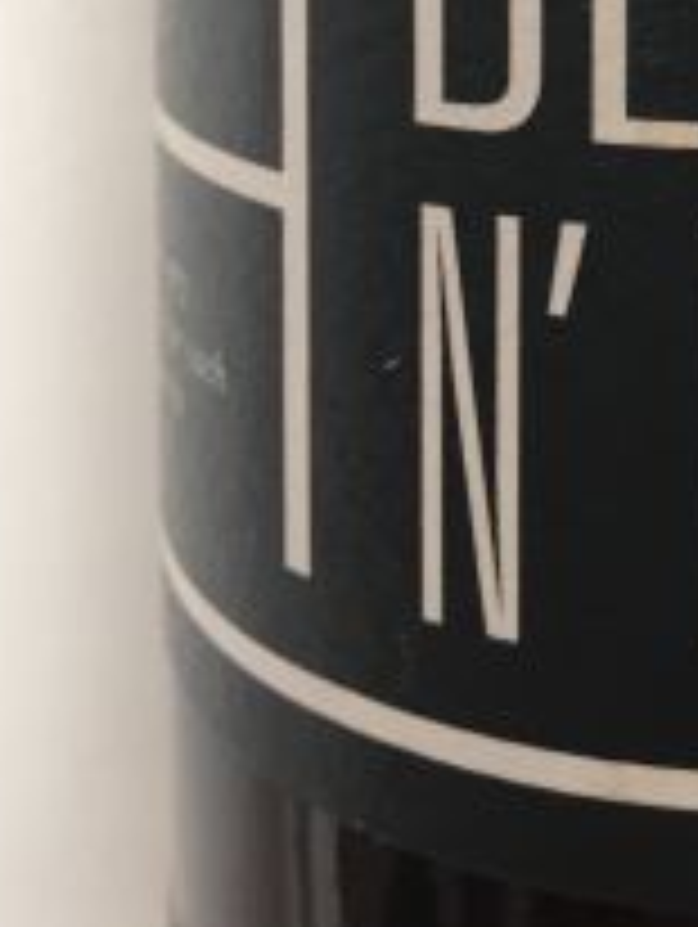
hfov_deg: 18.6
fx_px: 2012
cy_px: -254
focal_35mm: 75
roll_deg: -1.3
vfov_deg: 23.2
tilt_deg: -3.4
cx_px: 833
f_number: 2.2
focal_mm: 4.15
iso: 125
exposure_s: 1/33
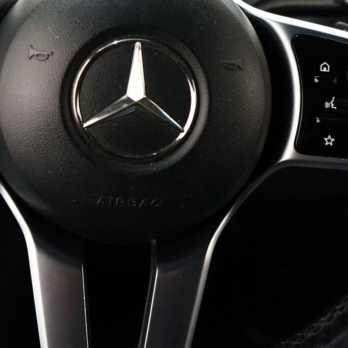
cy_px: 50
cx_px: 104
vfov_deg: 27.0
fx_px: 705
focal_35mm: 62
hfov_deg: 27.5
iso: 5000
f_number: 3.5
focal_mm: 28
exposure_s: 1/160
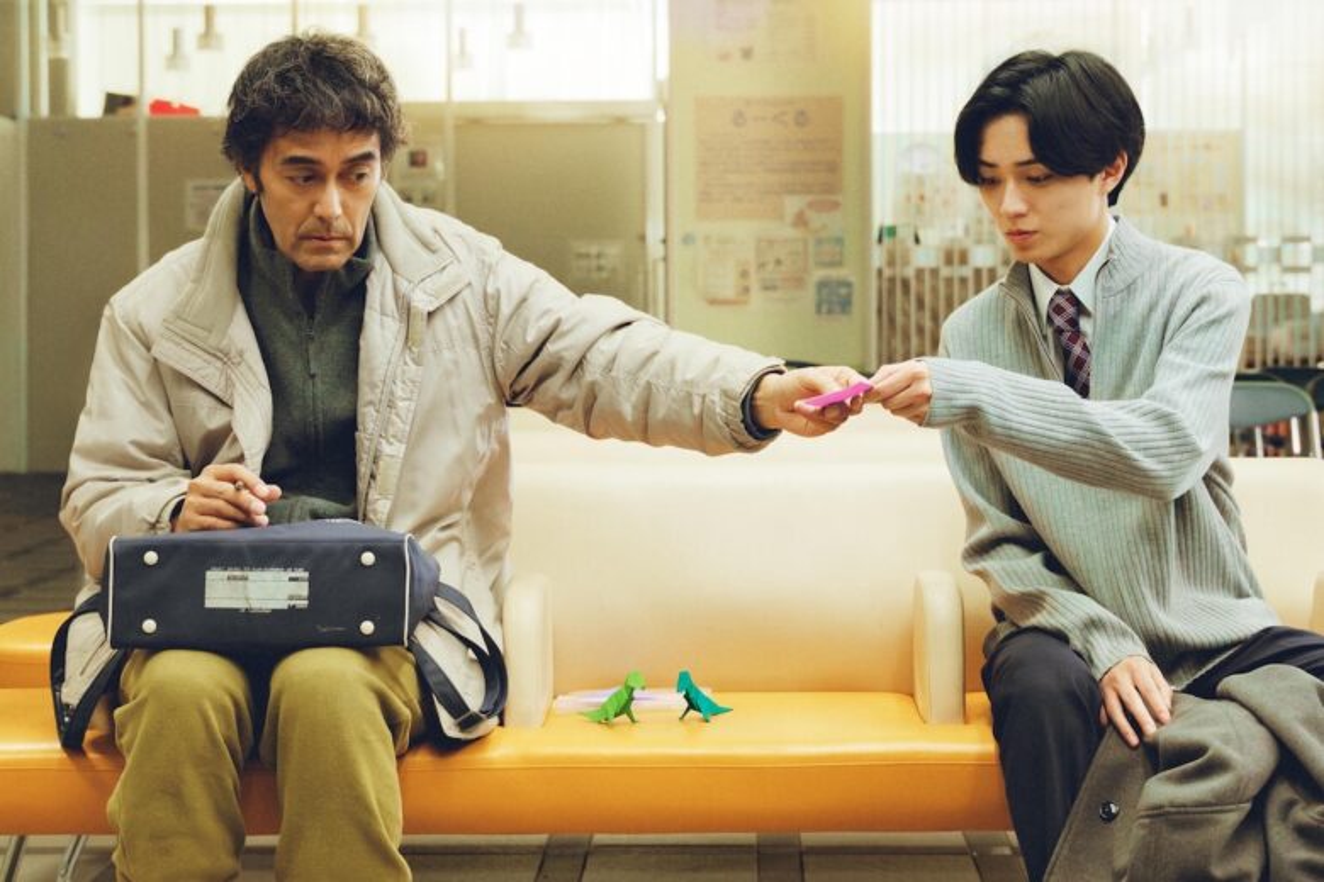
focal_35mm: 62
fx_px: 2276
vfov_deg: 21.9
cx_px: 662
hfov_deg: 32.4
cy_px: 441
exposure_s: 1/400
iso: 200
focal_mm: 61.9
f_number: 3.5
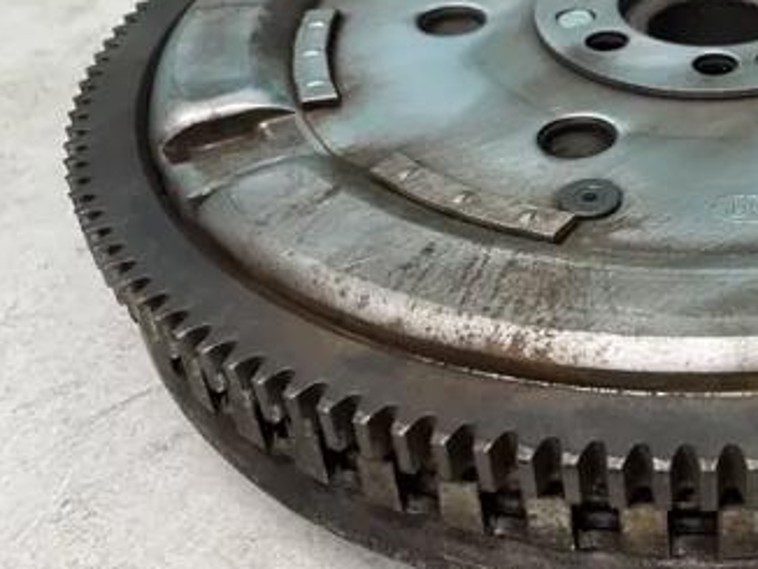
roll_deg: +2.8
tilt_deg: -31.0
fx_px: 1118
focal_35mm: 51
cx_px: 705
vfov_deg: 28.1
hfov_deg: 35.0
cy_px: 121
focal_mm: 4.2
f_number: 1.6
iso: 100
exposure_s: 1/50
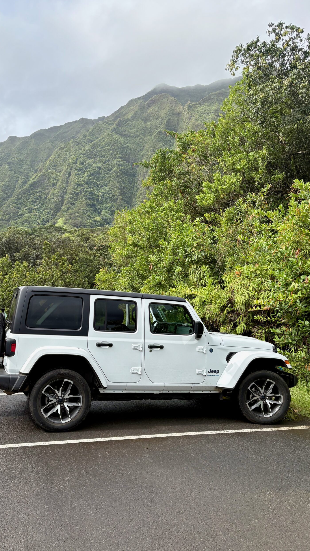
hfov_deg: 39.8
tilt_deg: +4.3
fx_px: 424
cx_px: 110
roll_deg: -1.4
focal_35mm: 29
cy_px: 271
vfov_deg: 66.1
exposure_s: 1/2283
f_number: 1.6
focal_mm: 5.96
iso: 50
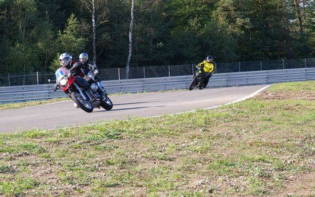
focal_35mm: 162
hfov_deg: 12.9
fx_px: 1388
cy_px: 79
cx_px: 108
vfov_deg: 8.1
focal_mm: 75
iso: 200
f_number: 8
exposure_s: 1/250
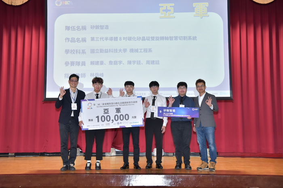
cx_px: 142
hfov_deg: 42.7
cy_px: 94
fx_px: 362
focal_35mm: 46
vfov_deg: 29.3
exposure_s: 1/100
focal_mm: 46
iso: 1600
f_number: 5
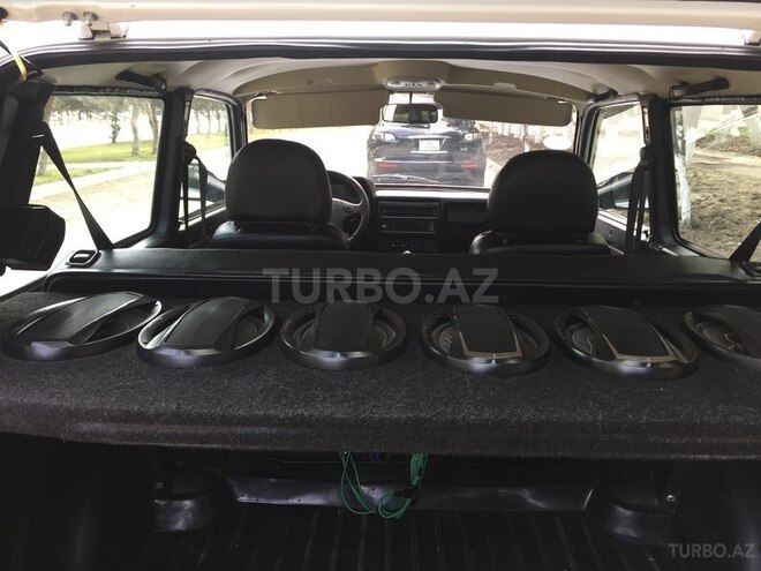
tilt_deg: -15.2
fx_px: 638
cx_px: 380
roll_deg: +0.7
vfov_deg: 48.2
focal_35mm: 29
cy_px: 286
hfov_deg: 61.7
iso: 40
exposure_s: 1/100
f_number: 2.2
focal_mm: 4.15
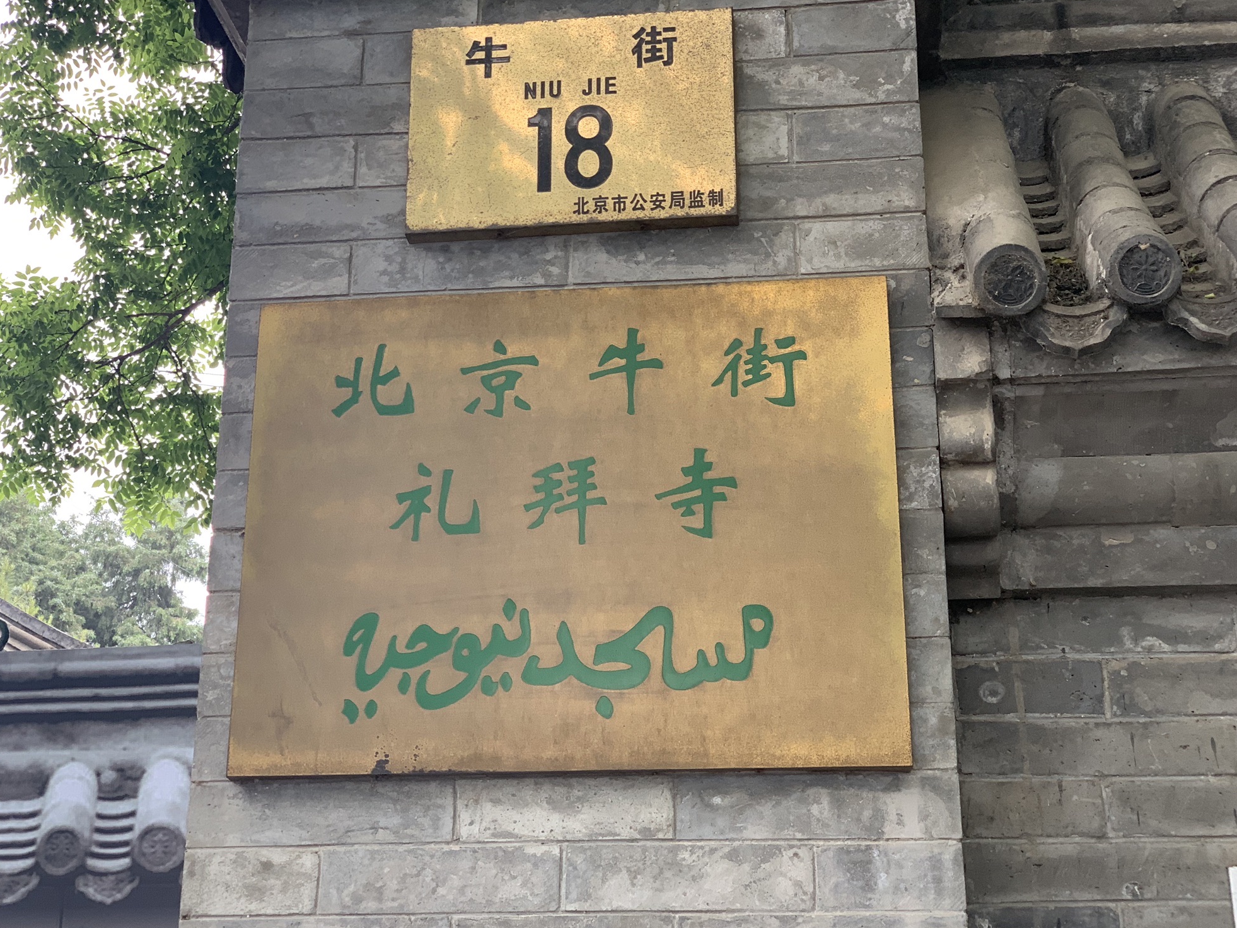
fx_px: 1894
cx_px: 612
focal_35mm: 53
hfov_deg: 36.2
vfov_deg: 27.5
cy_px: 471
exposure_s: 1/122
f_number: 2.4
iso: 80
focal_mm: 6
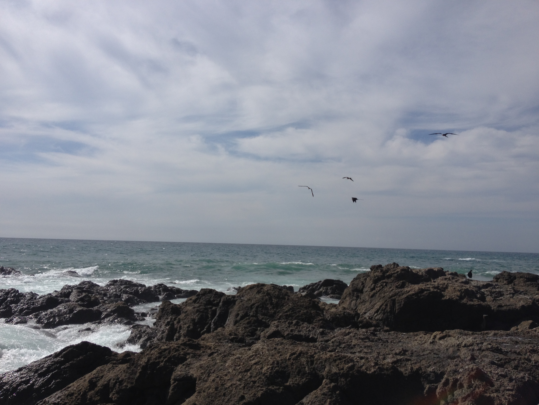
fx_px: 545
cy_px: 202
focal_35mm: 35
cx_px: 270
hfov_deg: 52.6
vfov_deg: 40.7
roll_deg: -0.8
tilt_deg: +1.7
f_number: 2.4
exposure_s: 1/3690
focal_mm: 4.28
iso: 50
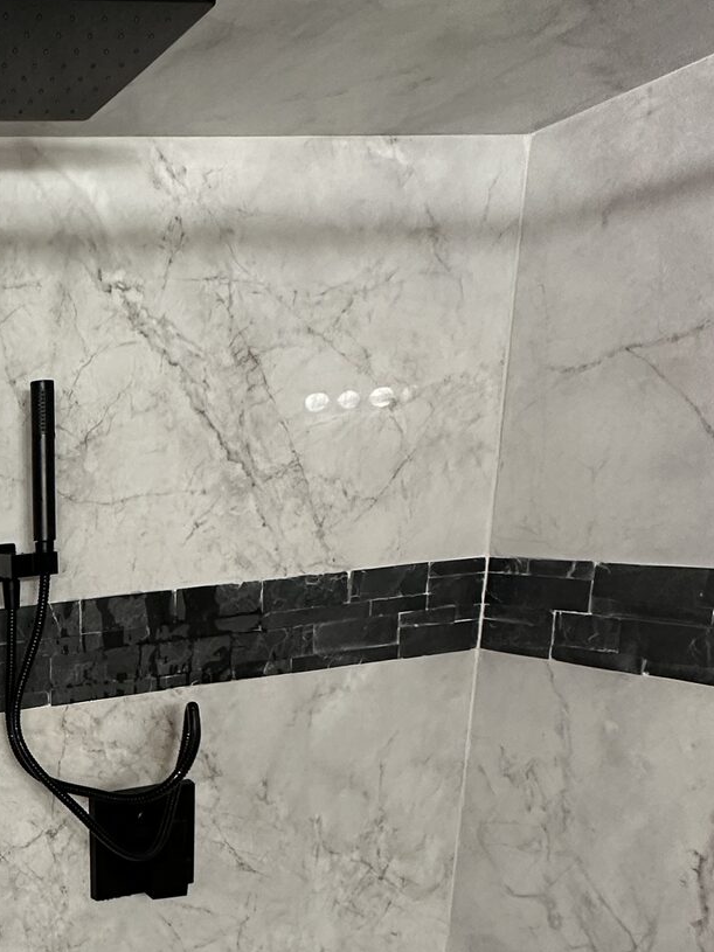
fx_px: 908
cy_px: 739
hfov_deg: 35.4
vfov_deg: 52.4
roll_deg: +4.5
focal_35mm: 33
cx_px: -108
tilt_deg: -14.3
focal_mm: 2.22
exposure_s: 1/60
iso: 320
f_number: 2.2
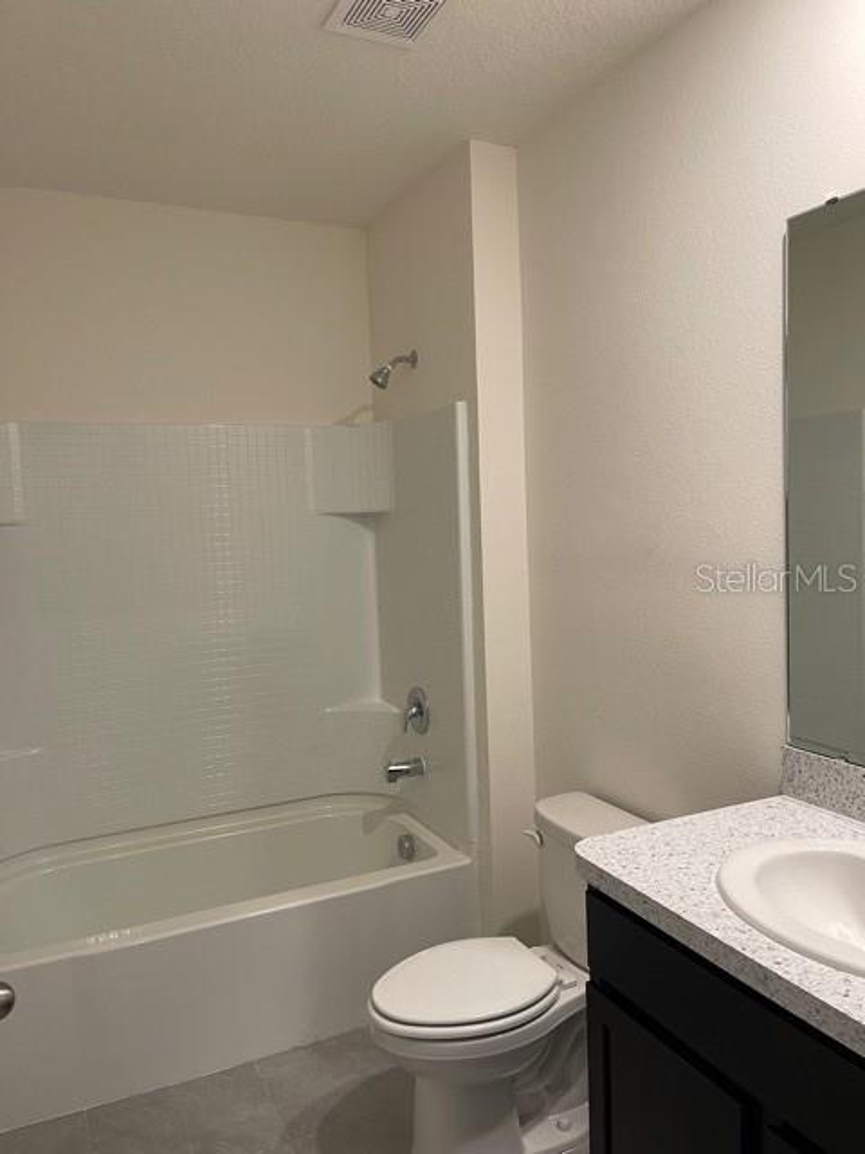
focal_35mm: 26
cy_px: 577
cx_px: 432
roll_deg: +2.8
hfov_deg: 53.1
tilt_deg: -3.6
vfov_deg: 67.3
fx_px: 866
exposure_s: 1/60
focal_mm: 5.1
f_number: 1.6
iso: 100
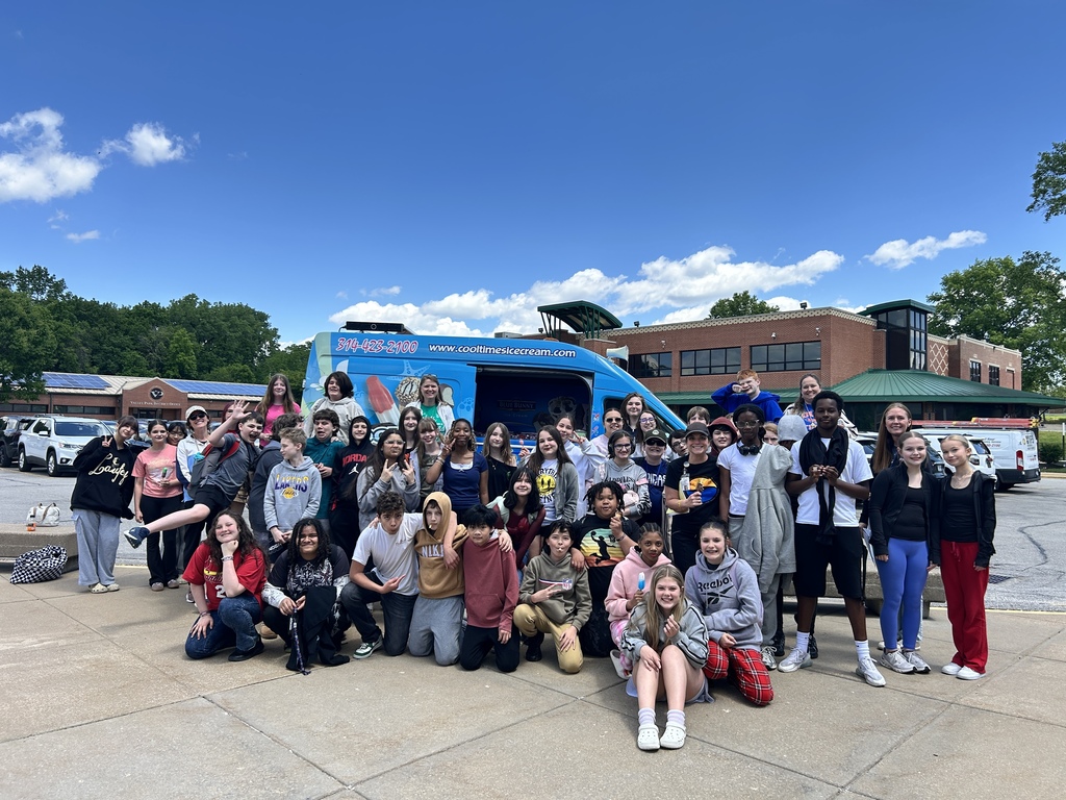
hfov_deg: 67.3
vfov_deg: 53.1
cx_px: 533
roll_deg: -0.6
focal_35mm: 26
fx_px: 801
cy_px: 400
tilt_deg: +1.9
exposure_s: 1/2632
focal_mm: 5.7
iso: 50
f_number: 1.5
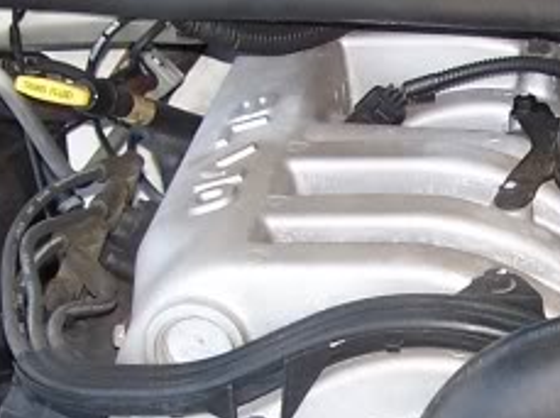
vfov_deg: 11.0
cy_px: 379
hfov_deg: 14.4
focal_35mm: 133
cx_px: 677
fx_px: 2148
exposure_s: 1/60
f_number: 2.8
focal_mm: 6.3
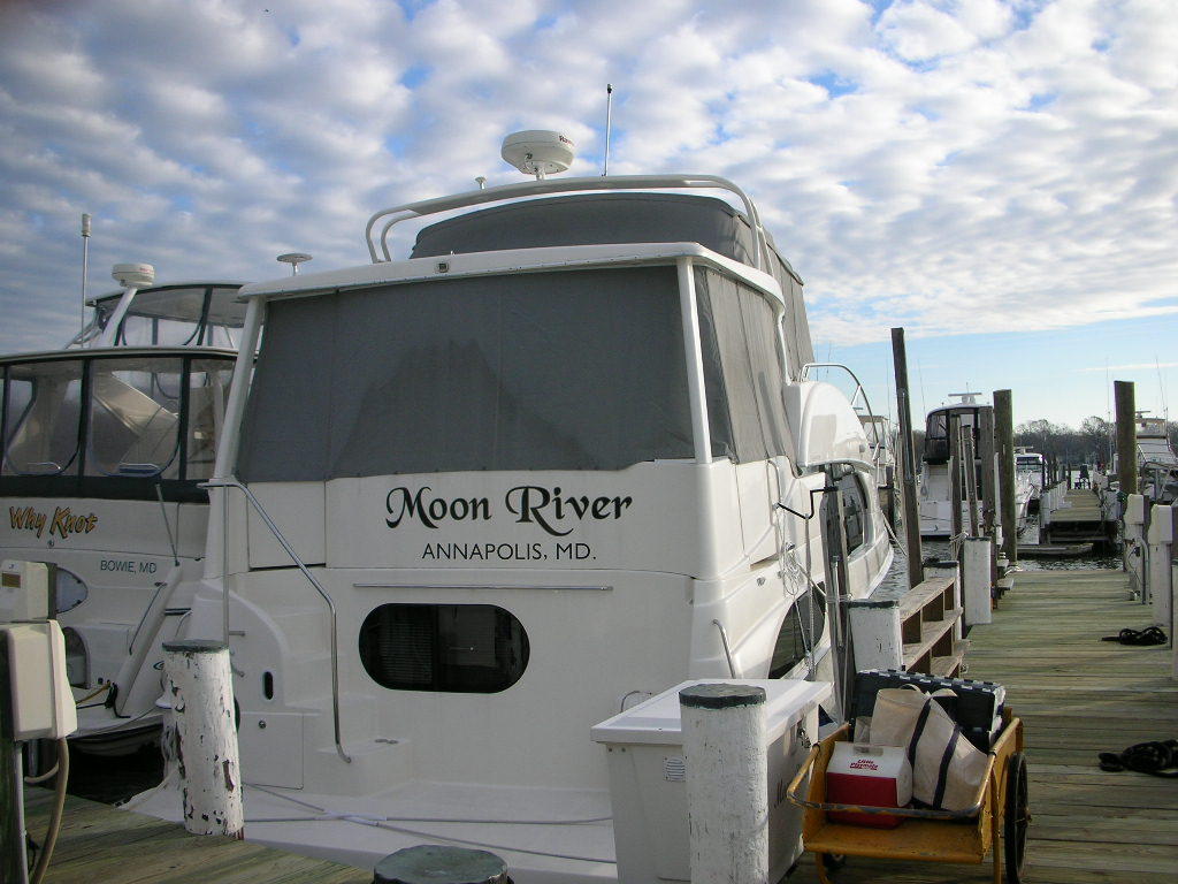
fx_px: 1191
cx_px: 589
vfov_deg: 40.7
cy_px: 442
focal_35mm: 35
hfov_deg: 52.6
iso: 50
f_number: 8.5
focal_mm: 5.8
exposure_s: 1/86.2
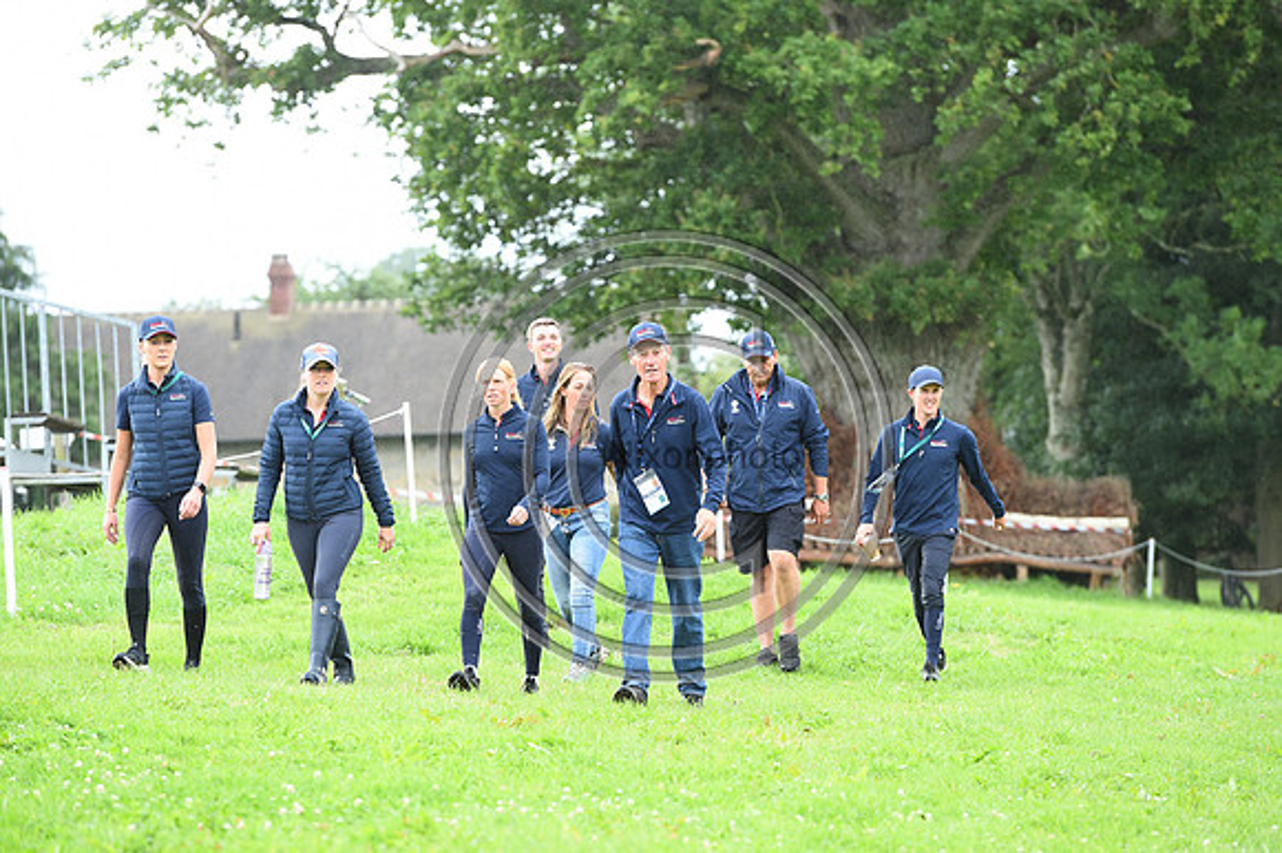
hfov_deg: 11.1
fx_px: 6584
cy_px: 426
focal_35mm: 185
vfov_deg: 7.4
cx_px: 641
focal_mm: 185
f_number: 5
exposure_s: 1/800
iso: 1250
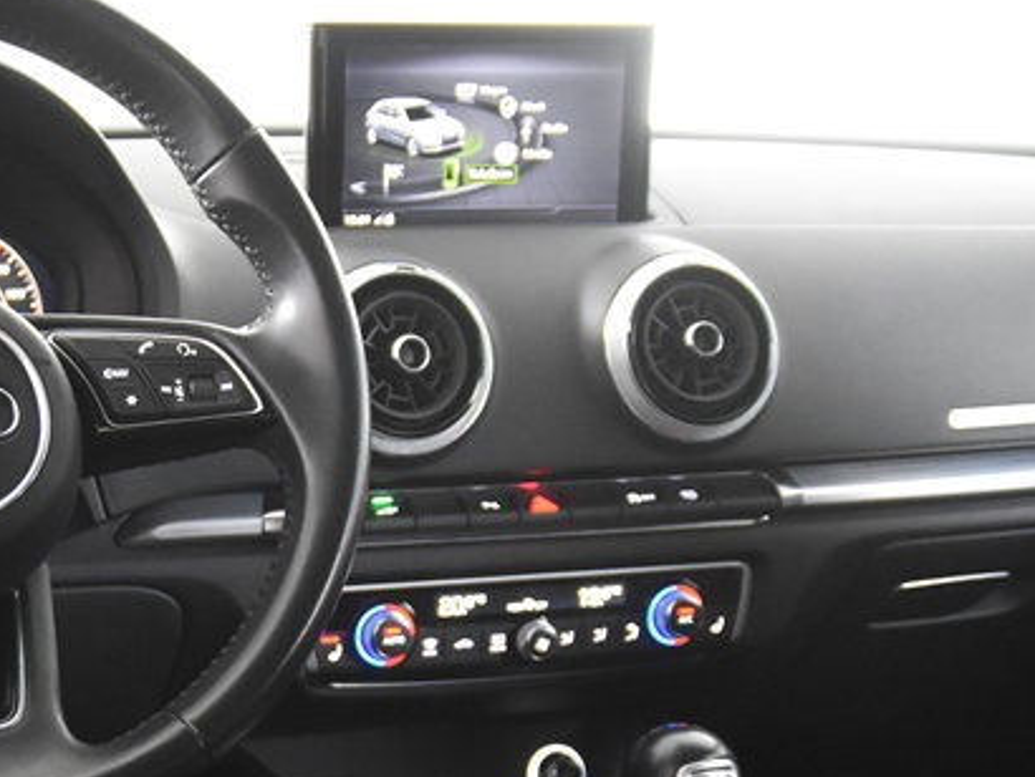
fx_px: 2154
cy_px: 763
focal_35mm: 72
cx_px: 10
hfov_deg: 25.7
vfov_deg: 19.9
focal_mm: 20
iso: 3600
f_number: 2.8
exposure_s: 1/30
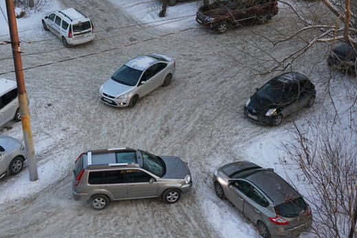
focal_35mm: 64
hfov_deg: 31.4
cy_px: 95
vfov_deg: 21.2
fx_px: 634
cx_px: 159
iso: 200
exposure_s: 1/160
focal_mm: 46
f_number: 4
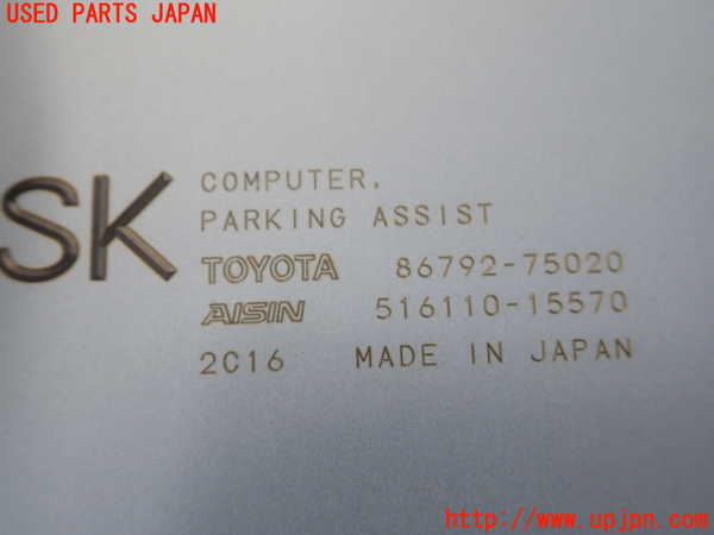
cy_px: 268
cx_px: 357
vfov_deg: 46.8
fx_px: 619
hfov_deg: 60.0
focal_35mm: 30
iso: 200
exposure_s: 1/125
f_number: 2.3
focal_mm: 5.5
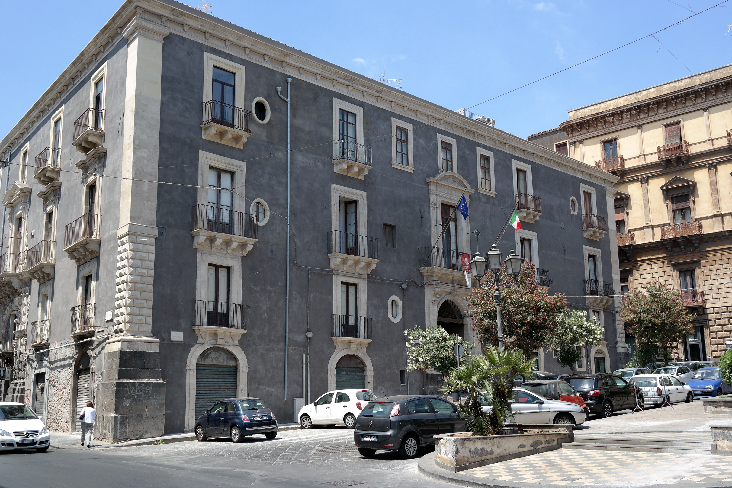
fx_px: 732
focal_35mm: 36
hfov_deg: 53.1
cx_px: 366
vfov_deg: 36.9
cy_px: 244
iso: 100
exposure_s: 1/200
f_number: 5.6
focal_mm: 24
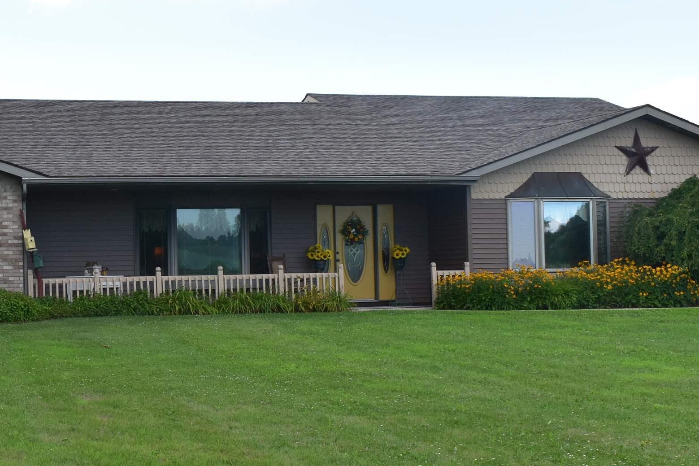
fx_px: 1320
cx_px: 122
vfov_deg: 20.0
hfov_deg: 28.9
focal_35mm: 68
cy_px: 246
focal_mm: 23
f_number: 10
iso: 400
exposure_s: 1/250
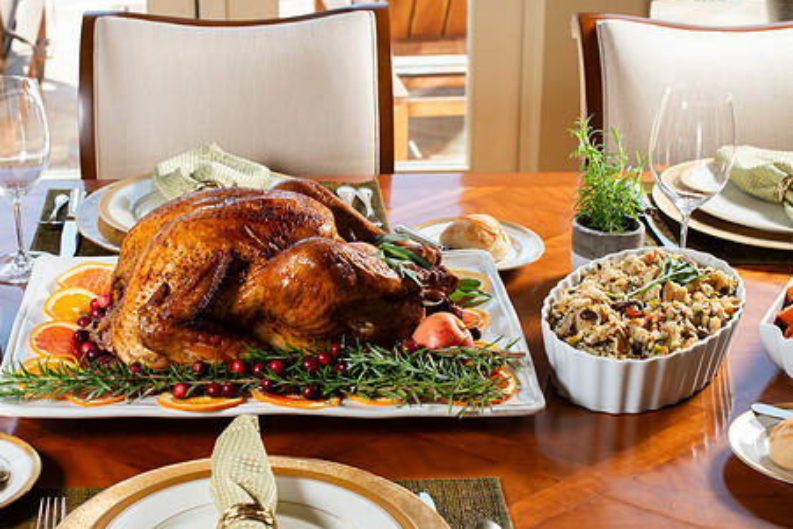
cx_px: 285
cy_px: 294
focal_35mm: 66
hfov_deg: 30.3
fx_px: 1454
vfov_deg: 20.6
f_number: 7.1
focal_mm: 50
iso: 250
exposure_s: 1/160
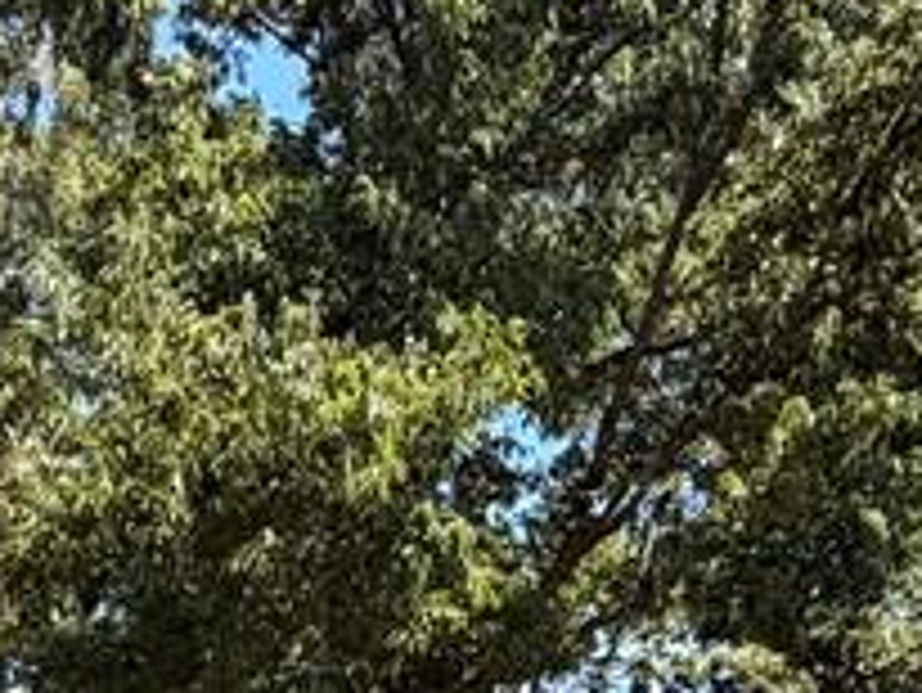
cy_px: 1238
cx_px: 166
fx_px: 1866
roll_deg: +2.0
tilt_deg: -4.2
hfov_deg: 27.1
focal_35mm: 70
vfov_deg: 17.3
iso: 40
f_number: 2.2
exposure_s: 1/679
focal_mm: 2.22
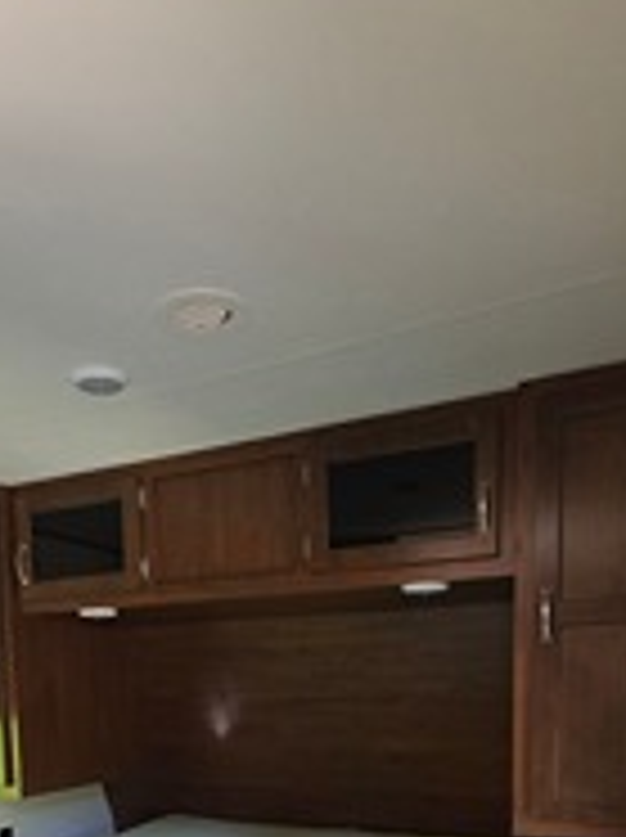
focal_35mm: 28
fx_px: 677
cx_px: 266
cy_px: 765
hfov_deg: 49.5
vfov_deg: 54.6
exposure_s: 1/60
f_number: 1.9
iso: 320
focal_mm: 2.2
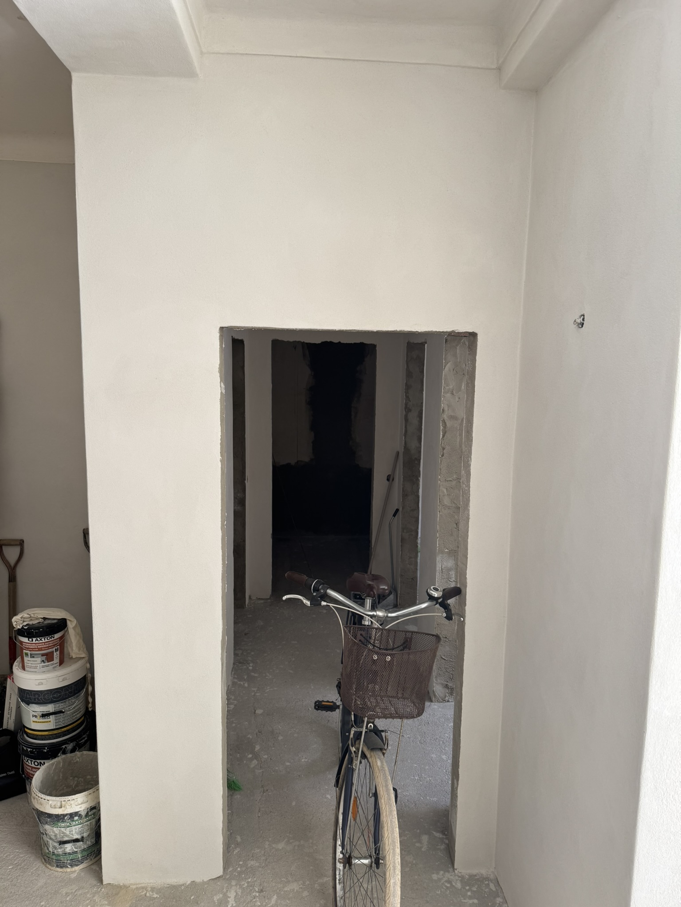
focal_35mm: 24
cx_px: 340
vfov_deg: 71.6
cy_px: 454
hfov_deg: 56.8
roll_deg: -1.1
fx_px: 630
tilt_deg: -7.7
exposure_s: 1/121
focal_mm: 6.76
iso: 100
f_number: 1.78
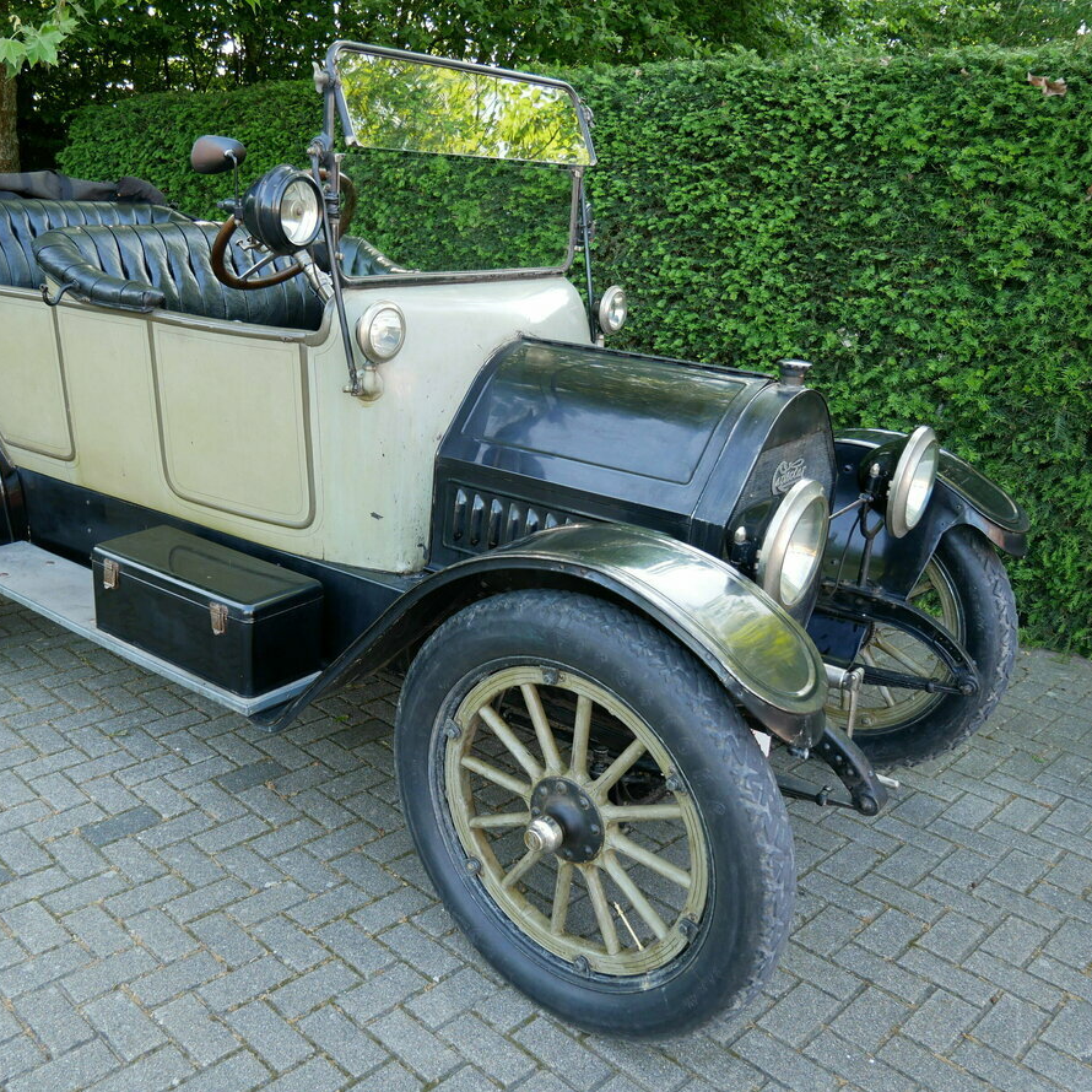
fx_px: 1106
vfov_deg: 52.5
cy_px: 542
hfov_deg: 52.0
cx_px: 413
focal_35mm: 31
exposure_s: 1/80
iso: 200
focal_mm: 13
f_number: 3.5
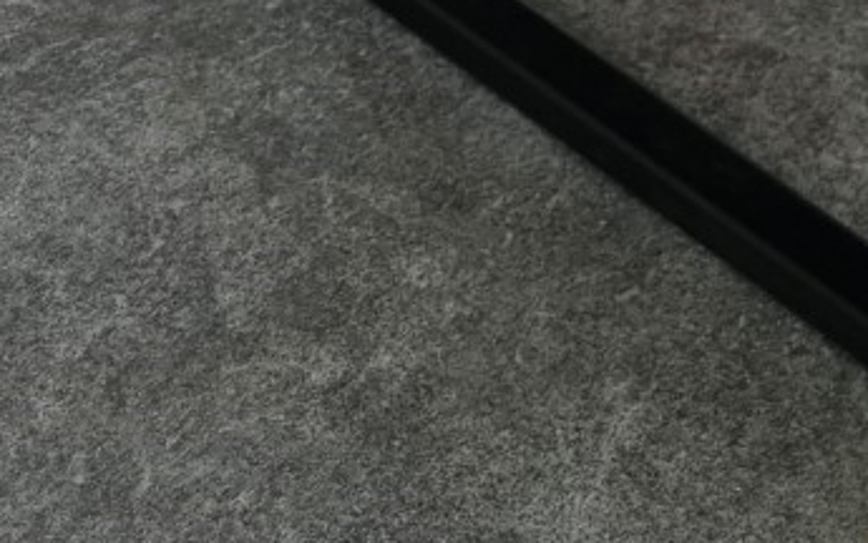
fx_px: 2722
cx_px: 1057
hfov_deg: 17.3
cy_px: -807
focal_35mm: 115
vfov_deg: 9.9
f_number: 1.8
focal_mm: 5.4
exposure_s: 1/100
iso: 64
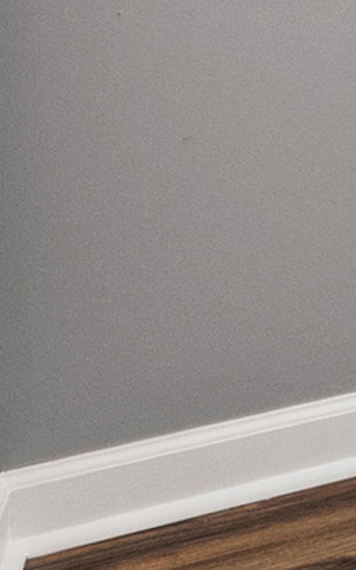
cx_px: 1815
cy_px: -410
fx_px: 1801
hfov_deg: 6.2
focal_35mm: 116
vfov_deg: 15.7
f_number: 9
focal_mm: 16
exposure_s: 1/10
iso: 800
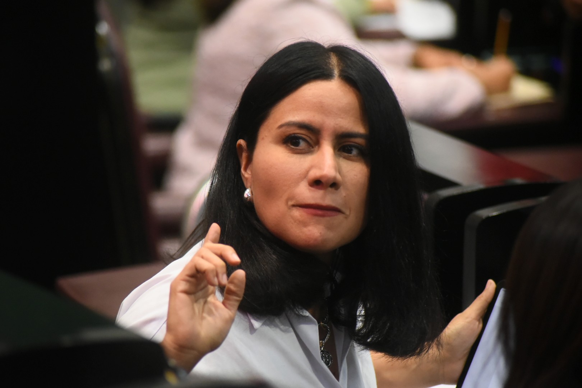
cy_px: 194
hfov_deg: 8.6
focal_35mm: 240
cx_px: 291
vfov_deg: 5.7
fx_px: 3880
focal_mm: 240
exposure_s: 1/250
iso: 8000
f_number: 5
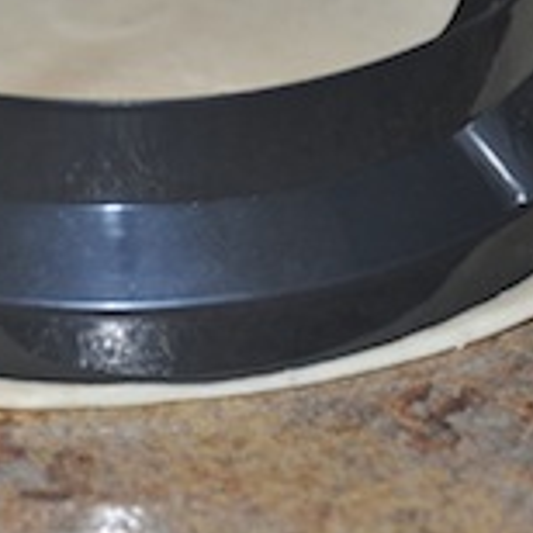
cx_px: 93
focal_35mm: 273
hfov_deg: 6.4
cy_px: 73
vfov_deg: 6.4
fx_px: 4756
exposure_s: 1/60
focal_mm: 66
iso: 800
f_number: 5.3
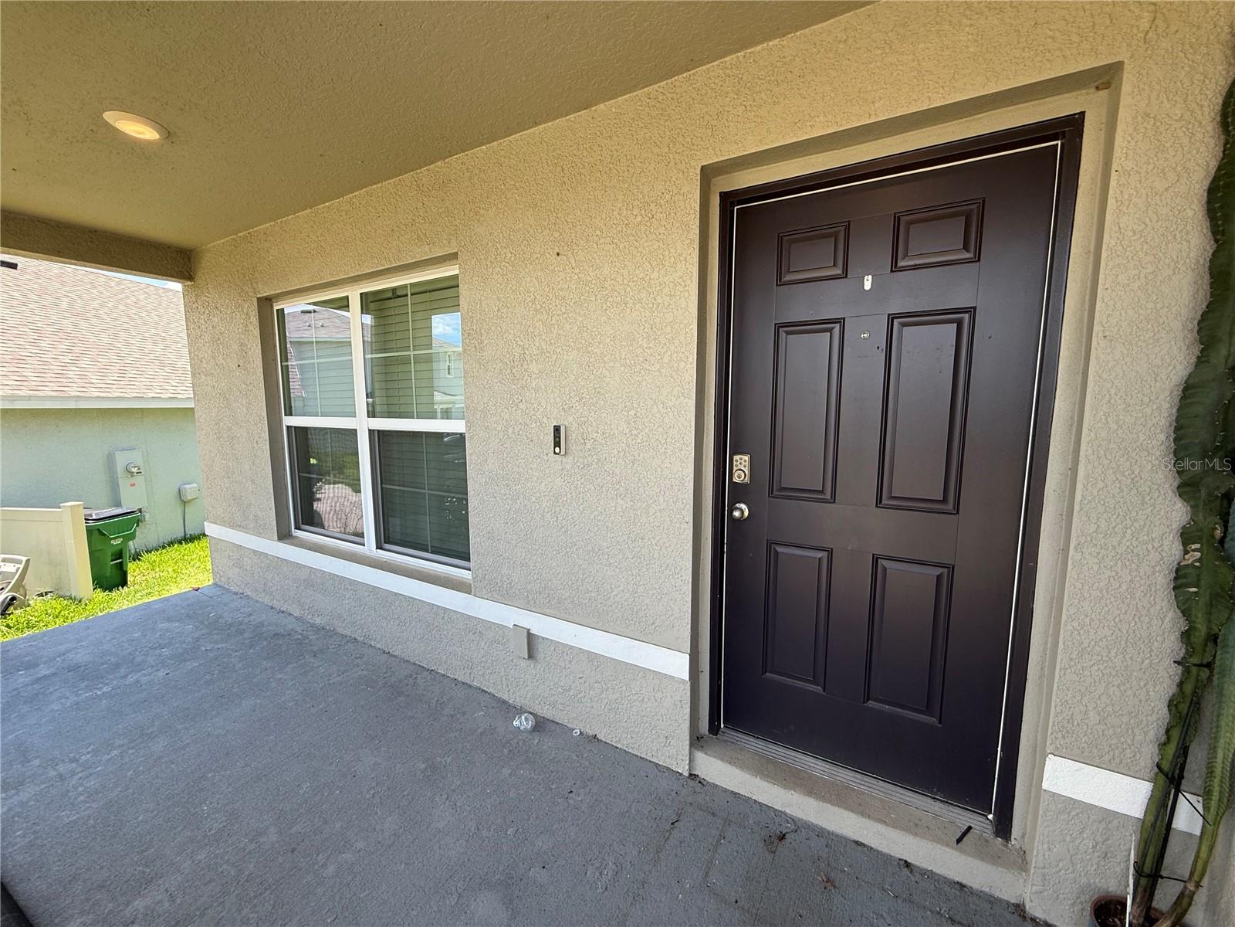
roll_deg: -0.2
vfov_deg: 85.7
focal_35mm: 14
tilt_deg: -7.3
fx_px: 499
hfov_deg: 102.1
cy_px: 464
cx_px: 618
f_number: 2.2
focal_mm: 2.22
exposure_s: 1/319
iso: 50
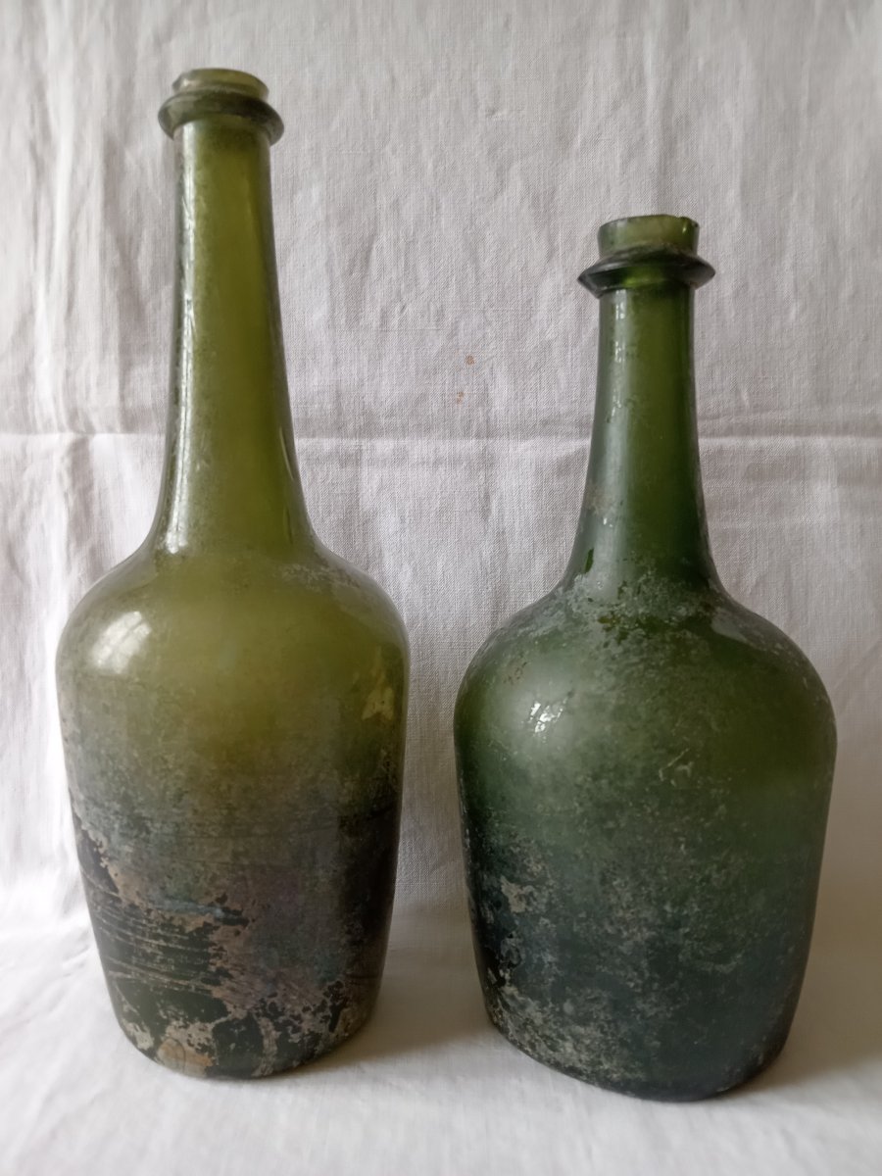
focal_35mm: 25
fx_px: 849
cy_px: 588
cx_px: 441
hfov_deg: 54.9
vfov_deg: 69.4
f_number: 1.8
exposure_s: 1/33.3
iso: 230
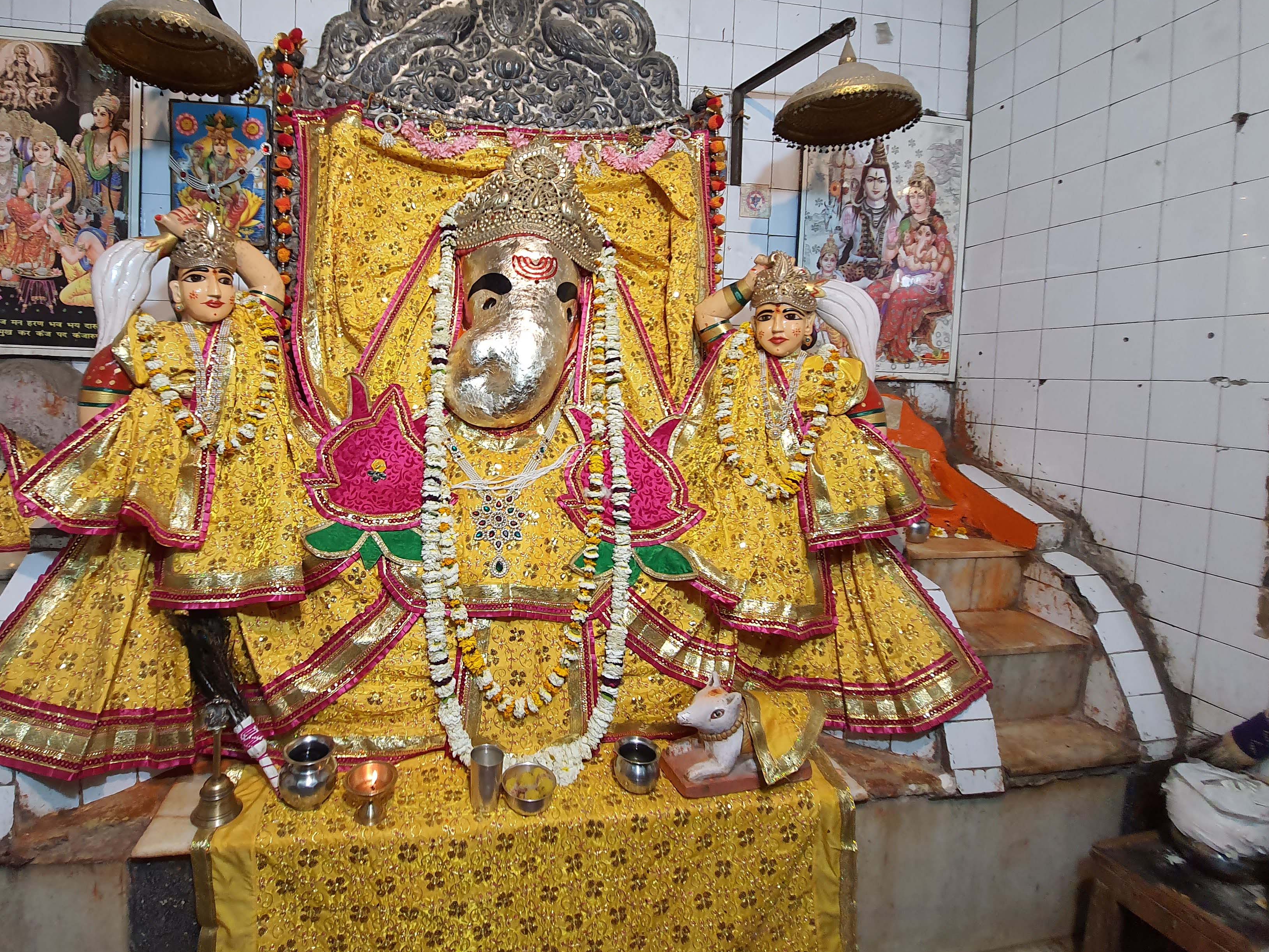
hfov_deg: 93.7
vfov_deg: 77.6
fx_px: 587
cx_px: 531
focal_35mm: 16
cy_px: 406
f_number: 2.2
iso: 100
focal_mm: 1.74
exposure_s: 1/50
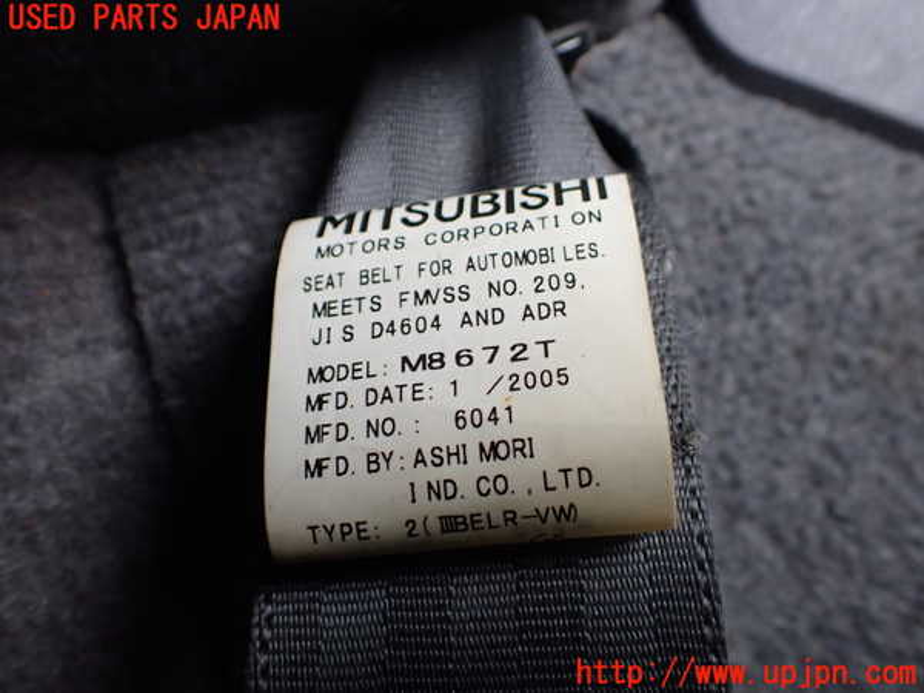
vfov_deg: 46.8
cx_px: 462
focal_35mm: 30
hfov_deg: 60.0
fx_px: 801
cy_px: 346
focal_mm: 5.4
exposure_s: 1/125
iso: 320
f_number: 2.3
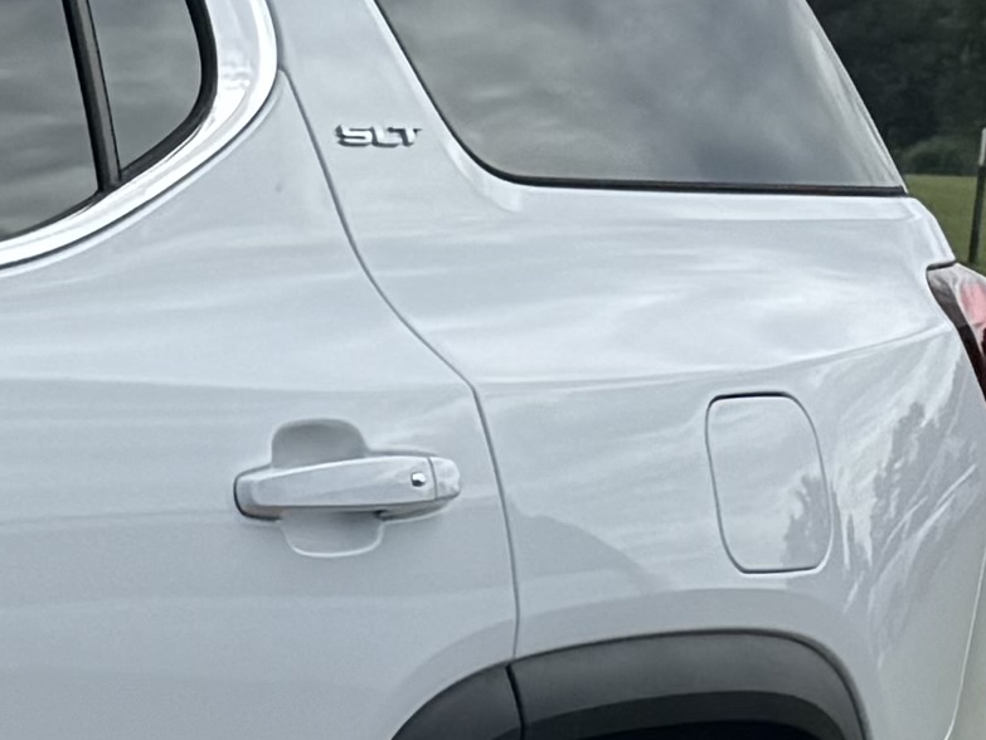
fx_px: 4987
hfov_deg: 8.7
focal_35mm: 175
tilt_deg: -6.6
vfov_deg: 8.5
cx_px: -2257
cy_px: 641
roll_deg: -2.8
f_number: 1.78
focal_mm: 6.76
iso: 80
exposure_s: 1/6711
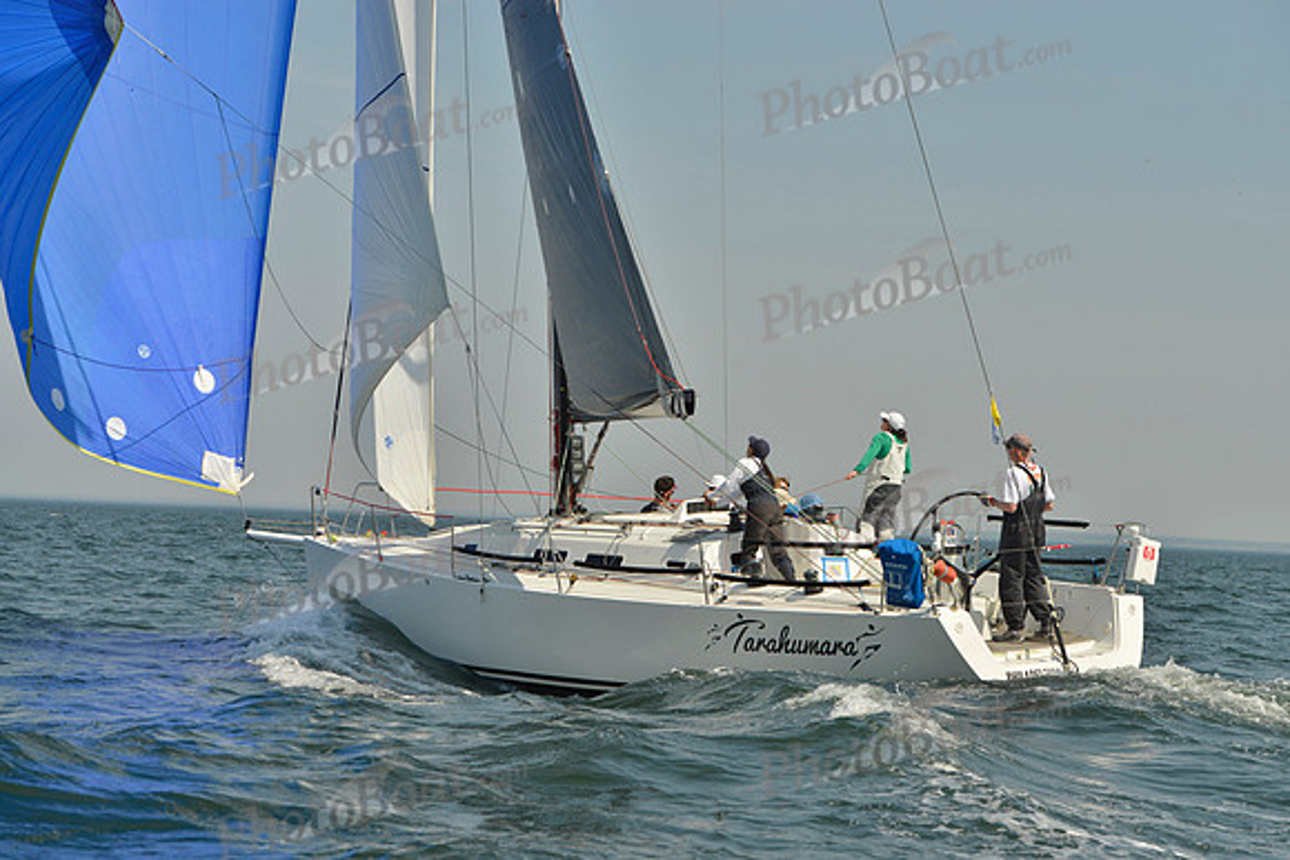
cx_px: 645
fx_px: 3082
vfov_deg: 15.9
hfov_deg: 23.6
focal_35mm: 86
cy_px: 430
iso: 200
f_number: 7.1
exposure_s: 1/1250
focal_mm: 86
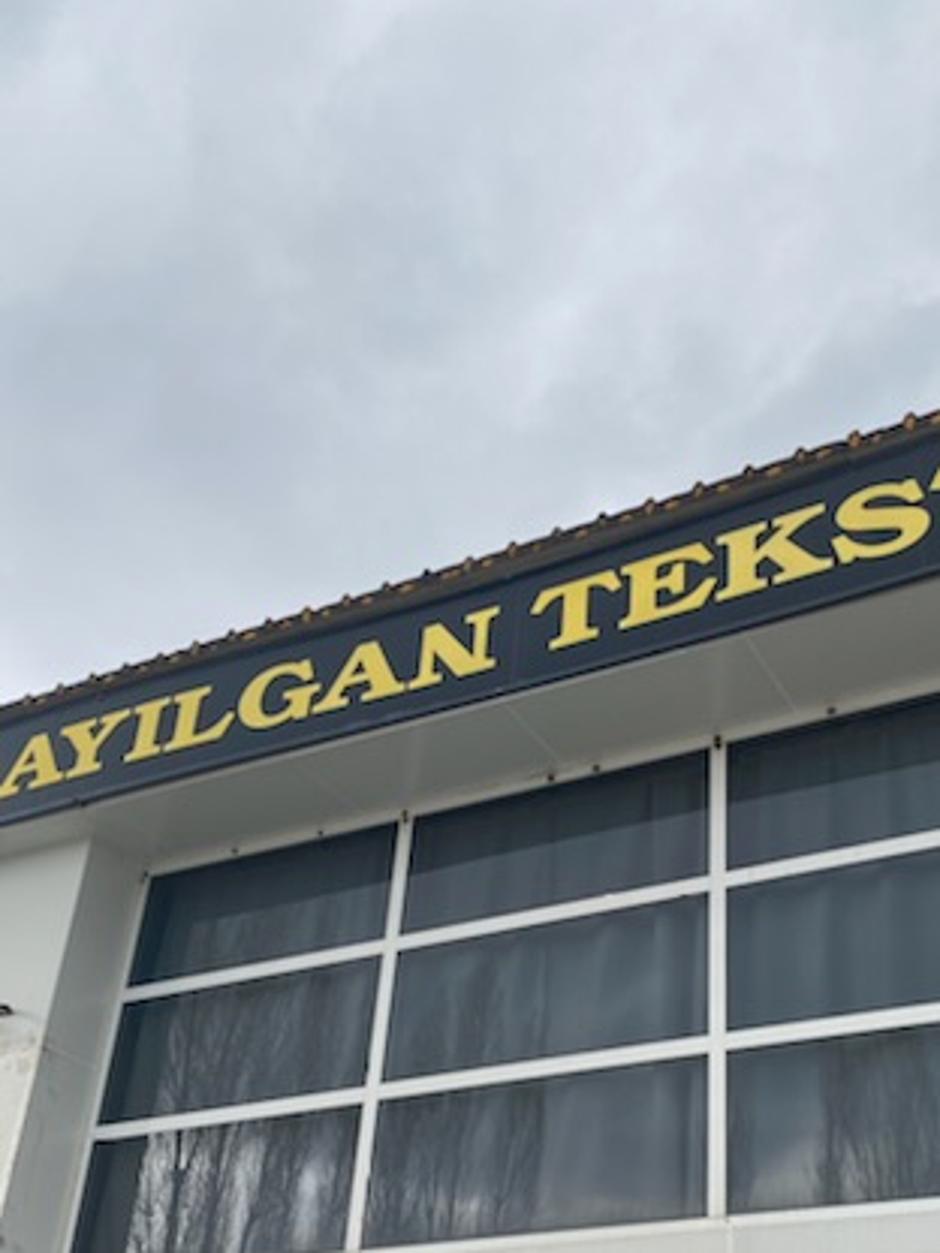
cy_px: 880
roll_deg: -2.0
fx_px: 1448
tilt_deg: +29.6
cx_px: 627
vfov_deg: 45.7
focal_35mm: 40
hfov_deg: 35.6
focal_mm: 4.25
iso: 32
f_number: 1.8
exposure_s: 1/597
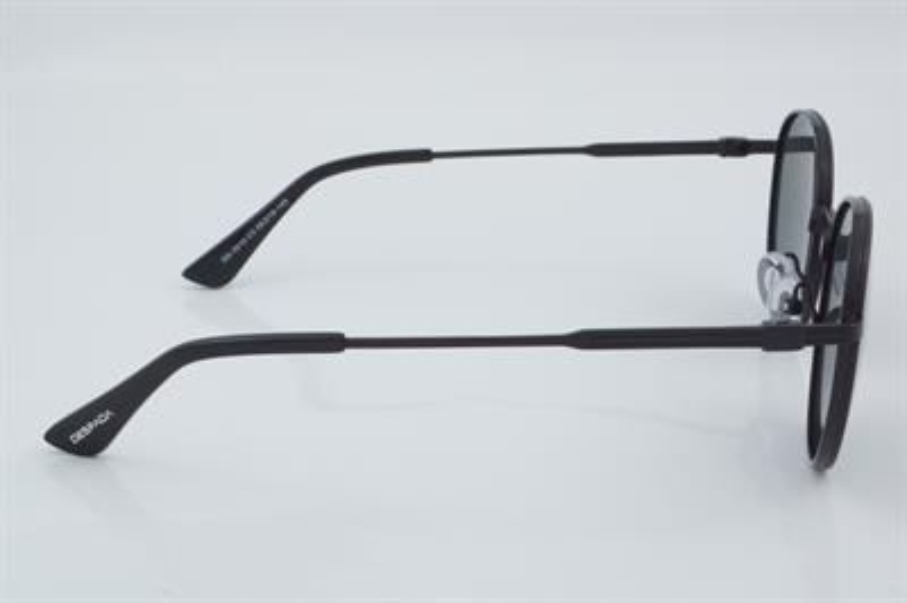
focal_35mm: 68
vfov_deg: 20.1
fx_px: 1699
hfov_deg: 29.9
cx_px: 454
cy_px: 302
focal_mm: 45
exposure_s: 1/4
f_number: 32
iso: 100
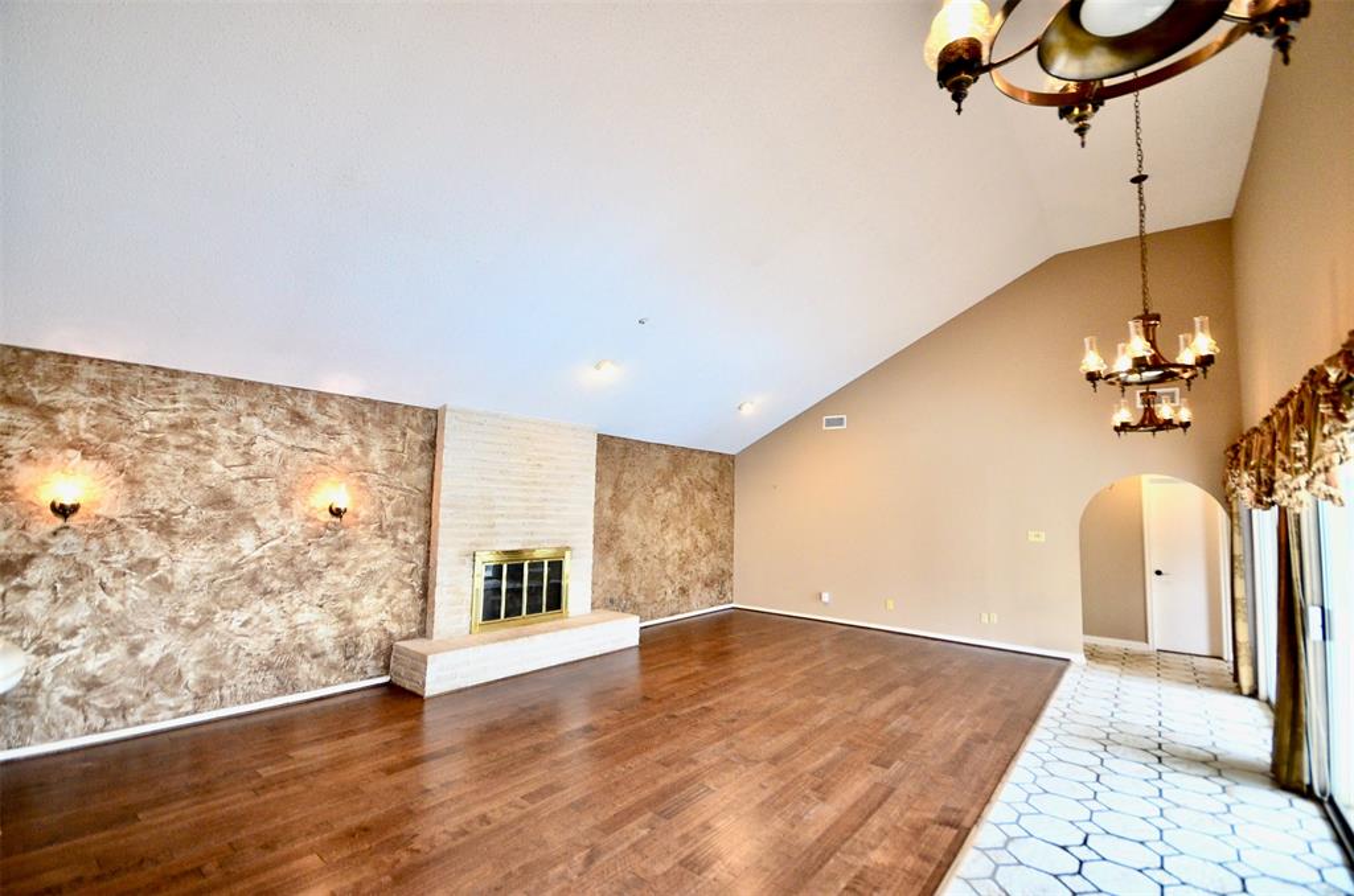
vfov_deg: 77.1
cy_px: 448
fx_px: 563
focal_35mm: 15
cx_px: 677
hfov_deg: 100.5
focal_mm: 10
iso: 1250
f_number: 5
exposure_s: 1/80
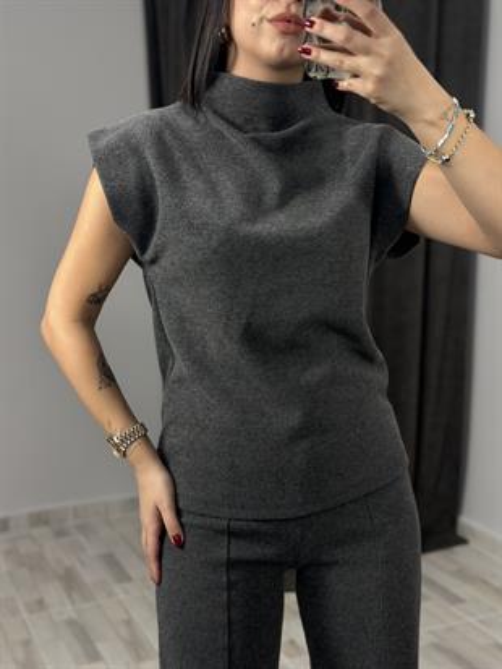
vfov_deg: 39.6
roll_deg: +3.2
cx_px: 251
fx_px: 928
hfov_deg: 30.3
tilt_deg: -34.4
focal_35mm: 48
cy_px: 334
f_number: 1.78
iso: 200
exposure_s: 1/100
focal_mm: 6.86
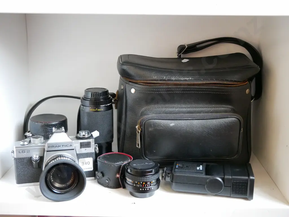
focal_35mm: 46
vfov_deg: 31.5
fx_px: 384
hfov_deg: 41.2
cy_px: 108
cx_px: 144
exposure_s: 1/60
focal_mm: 23
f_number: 4.3
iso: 3200
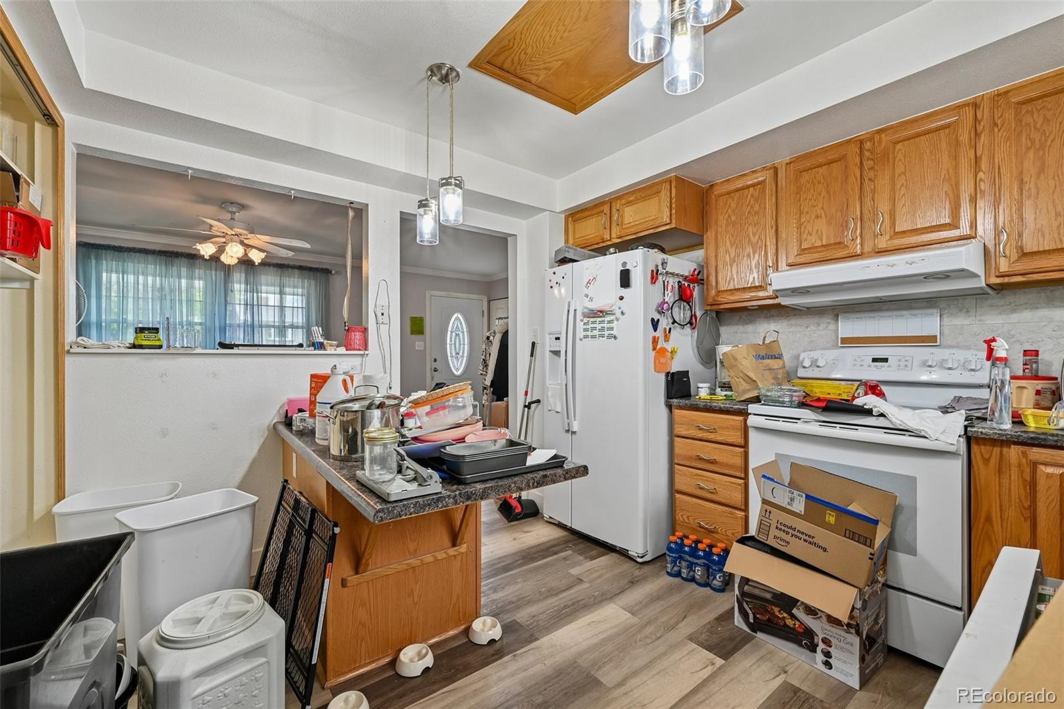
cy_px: 354
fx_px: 443
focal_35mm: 15
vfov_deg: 77.3
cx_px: 532
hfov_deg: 100.4
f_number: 10
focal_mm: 15
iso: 400
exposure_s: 1/10
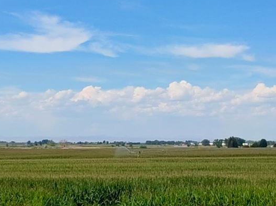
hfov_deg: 21.1
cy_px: 134
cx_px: 159
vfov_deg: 15.8
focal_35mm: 93
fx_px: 741
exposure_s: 1/1765
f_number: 2.55
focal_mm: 16
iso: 102
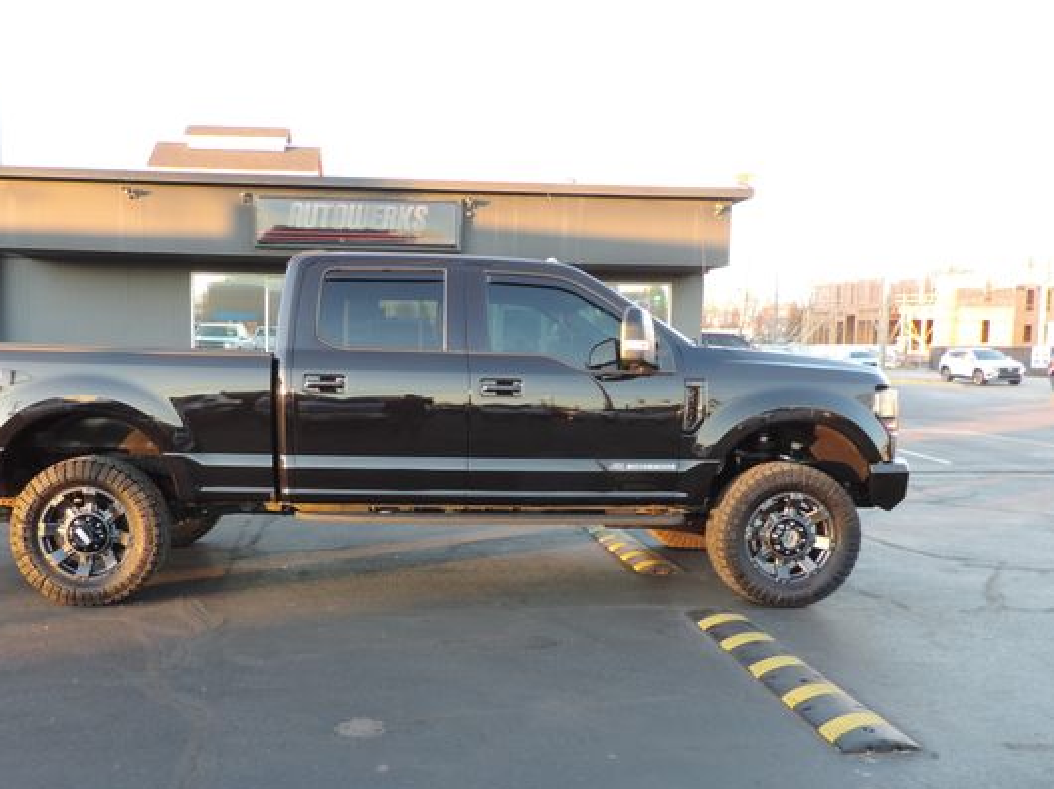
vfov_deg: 48.1
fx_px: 883
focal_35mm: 29
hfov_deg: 61.4
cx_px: 445
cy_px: 447
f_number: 3
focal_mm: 4.3
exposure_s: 1/30
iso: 90
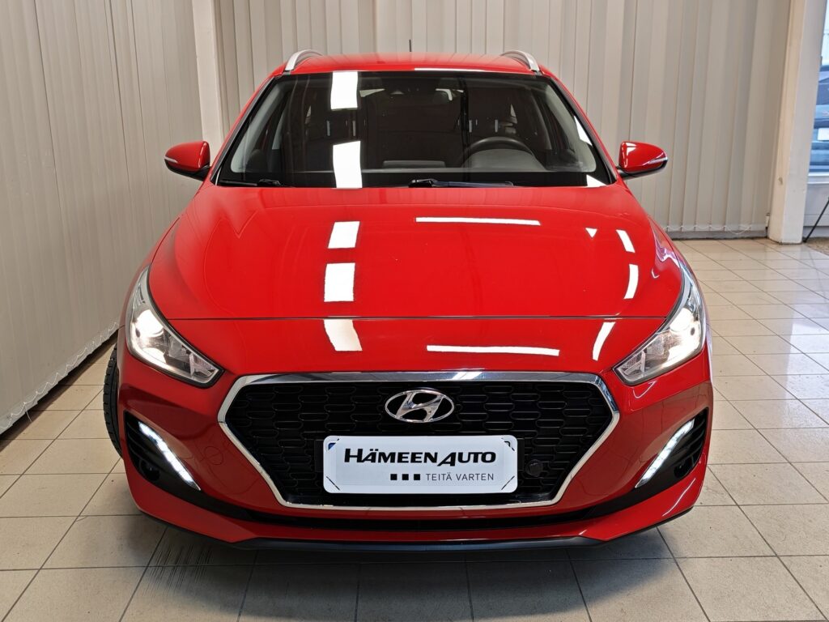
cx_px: 414
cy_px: 311
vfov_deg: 40.7
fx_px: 838
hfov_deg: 52.6
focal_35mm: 35
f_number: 1.6
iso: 64
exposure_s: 1/120
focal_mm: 5.4
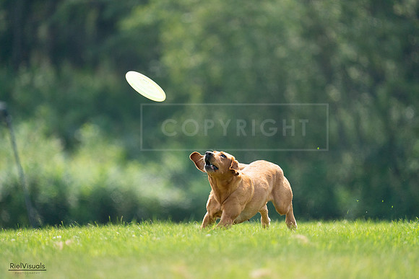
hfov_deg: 3.4
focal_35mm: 600
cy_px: 140
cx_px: 210
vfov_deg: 2.3
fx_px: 6985
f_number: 6.3
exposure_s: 1/4000
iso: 2500
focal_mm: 600
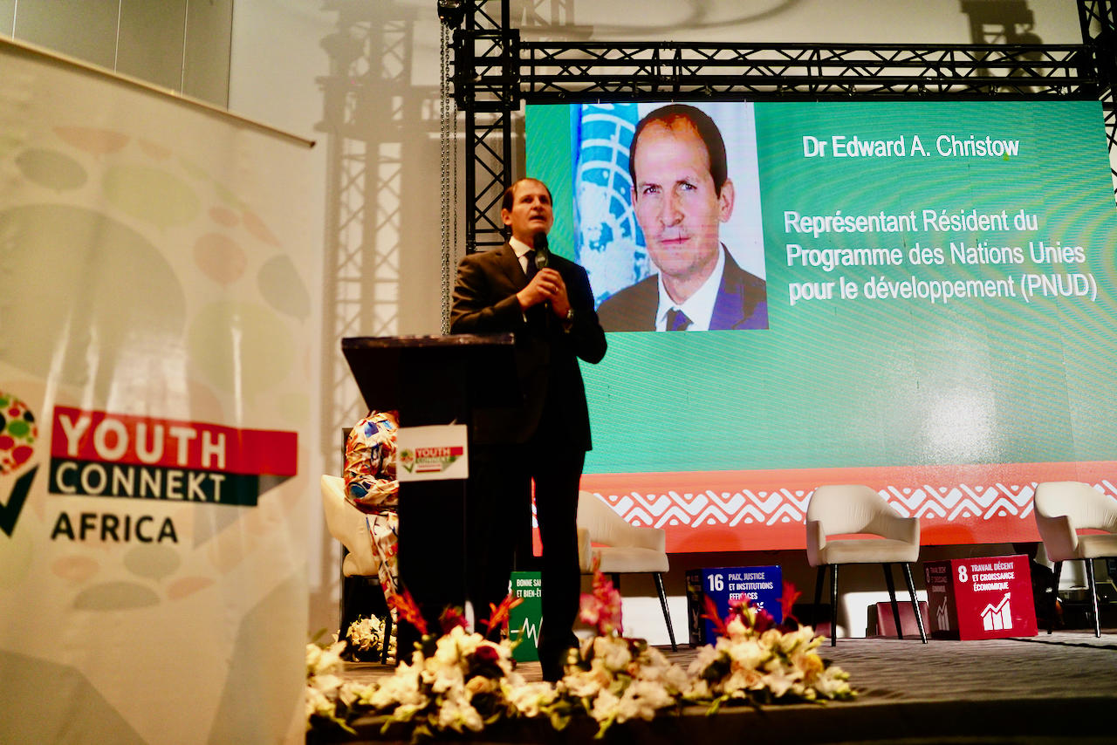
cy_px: 372
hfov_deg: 54.4
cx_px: 558
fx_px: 1086
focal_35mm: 35
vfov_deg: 37.9
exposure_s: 1/160
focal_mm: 35
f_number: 1.4
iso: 1600
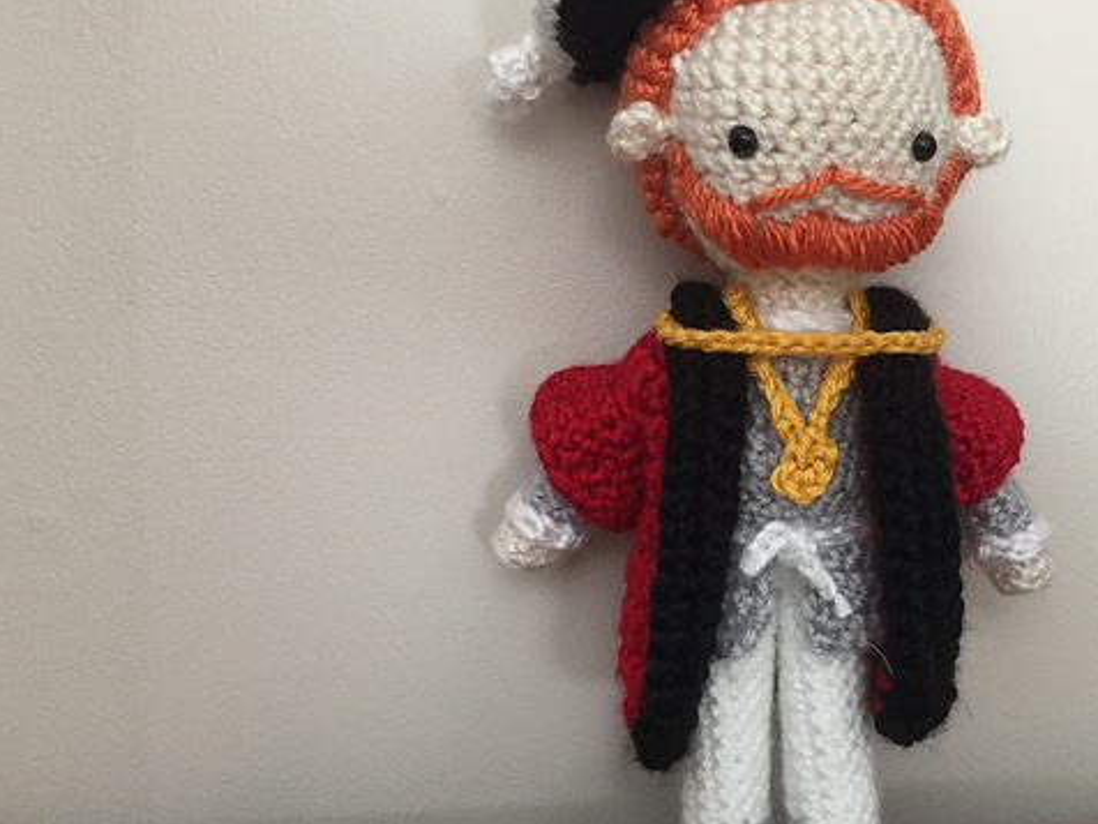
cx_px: 701
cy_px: 365
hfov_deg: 47.3
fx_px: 1237
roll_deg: +0.4
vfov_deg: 36.8
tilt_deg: -3.8
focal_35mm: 39
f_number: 2.2
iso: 125
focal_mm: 4.15
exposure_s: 1/30
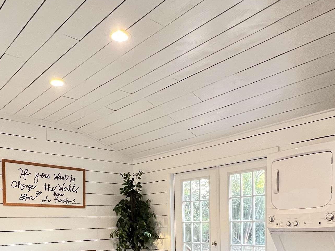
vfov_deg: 40.6
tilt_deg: -5.2
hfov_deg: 58.3
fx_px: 300
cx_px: 175
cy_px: 242
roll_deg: +0.9
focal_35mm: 31
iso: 320
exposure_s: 1/60
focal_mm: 1.57
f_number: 1.8
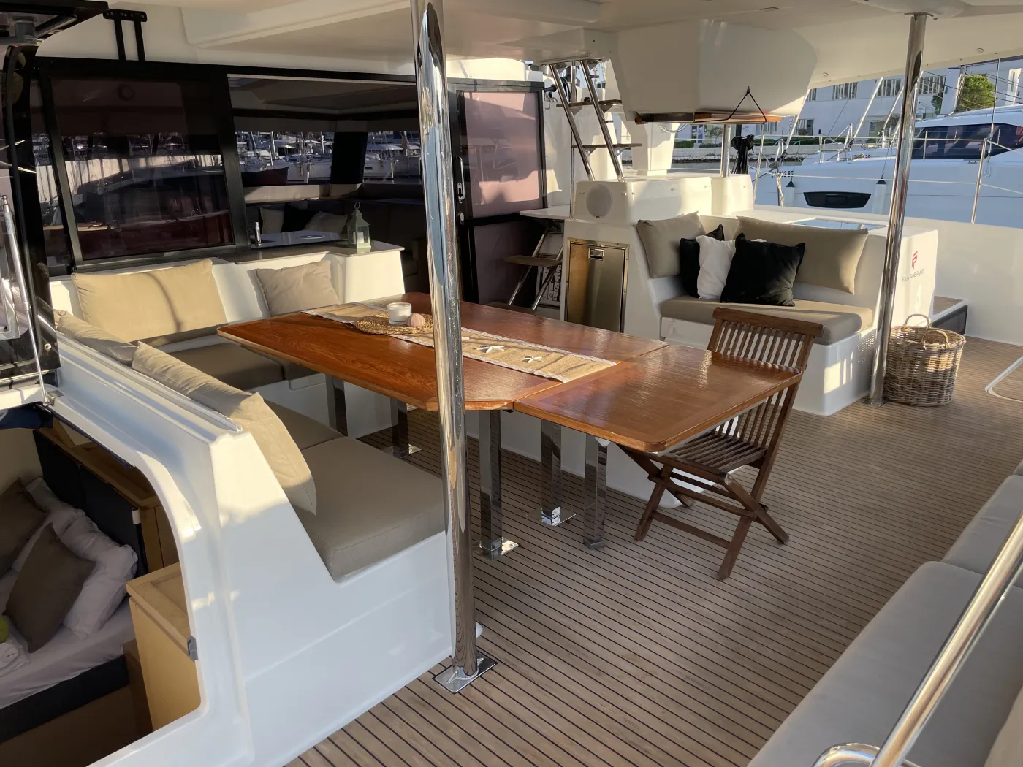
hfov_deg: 67.3
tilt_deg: -16.1
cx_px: 512
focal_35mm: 26
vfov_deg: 53.1
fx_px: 768
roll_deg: +1.9
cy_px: 384
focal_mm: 4.2
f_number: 1.6
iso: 32
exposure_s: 1/790
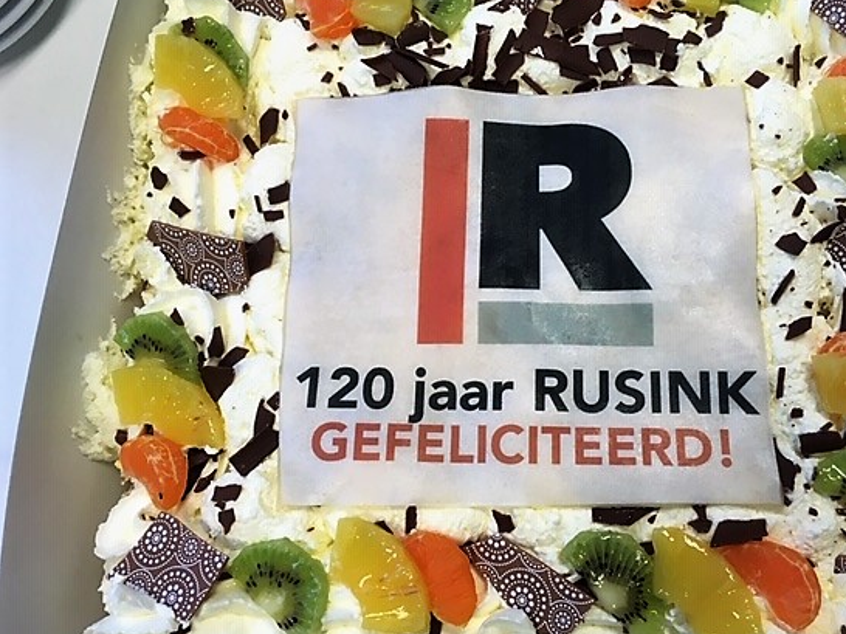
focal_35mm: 34
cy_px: 302
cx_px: 494
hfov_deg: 53.7
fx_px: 831
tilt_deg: -73.5
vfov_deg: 41.8
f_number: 2.2
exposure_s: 1/33
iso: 25
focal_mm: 4.15
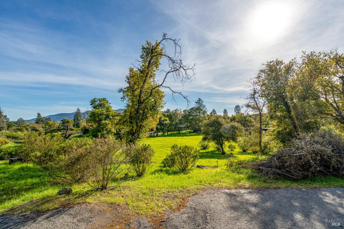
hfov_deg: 96.7
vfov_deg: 73.7
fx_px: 153
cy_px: 114
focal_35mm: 16
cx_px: 172
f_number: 11
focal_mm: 16
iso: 400
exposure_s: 1/640
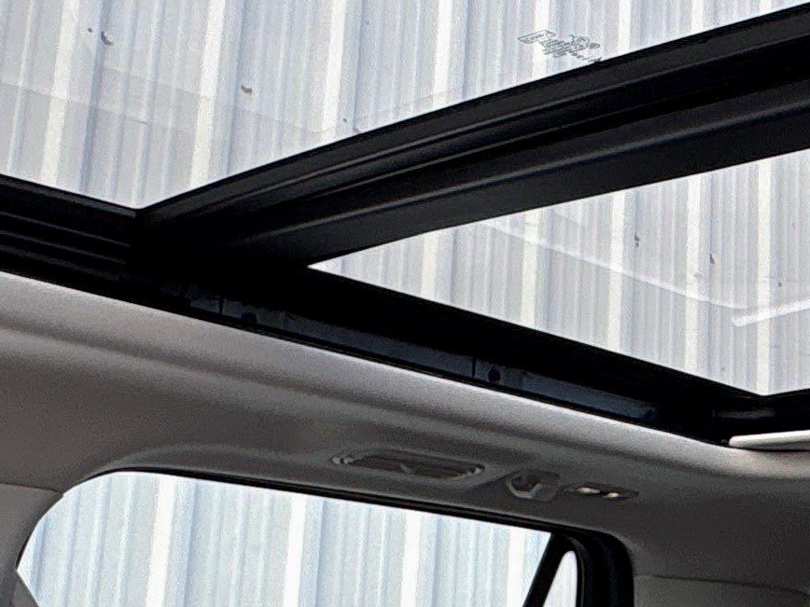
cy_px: 409
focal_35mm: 65
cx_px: 826
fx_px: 1521
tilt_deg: +13.9
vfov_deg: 22.5
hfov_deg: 27.9
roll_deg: -0.2
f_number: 2.2
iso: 80
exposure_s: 1/108
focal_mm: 2.22
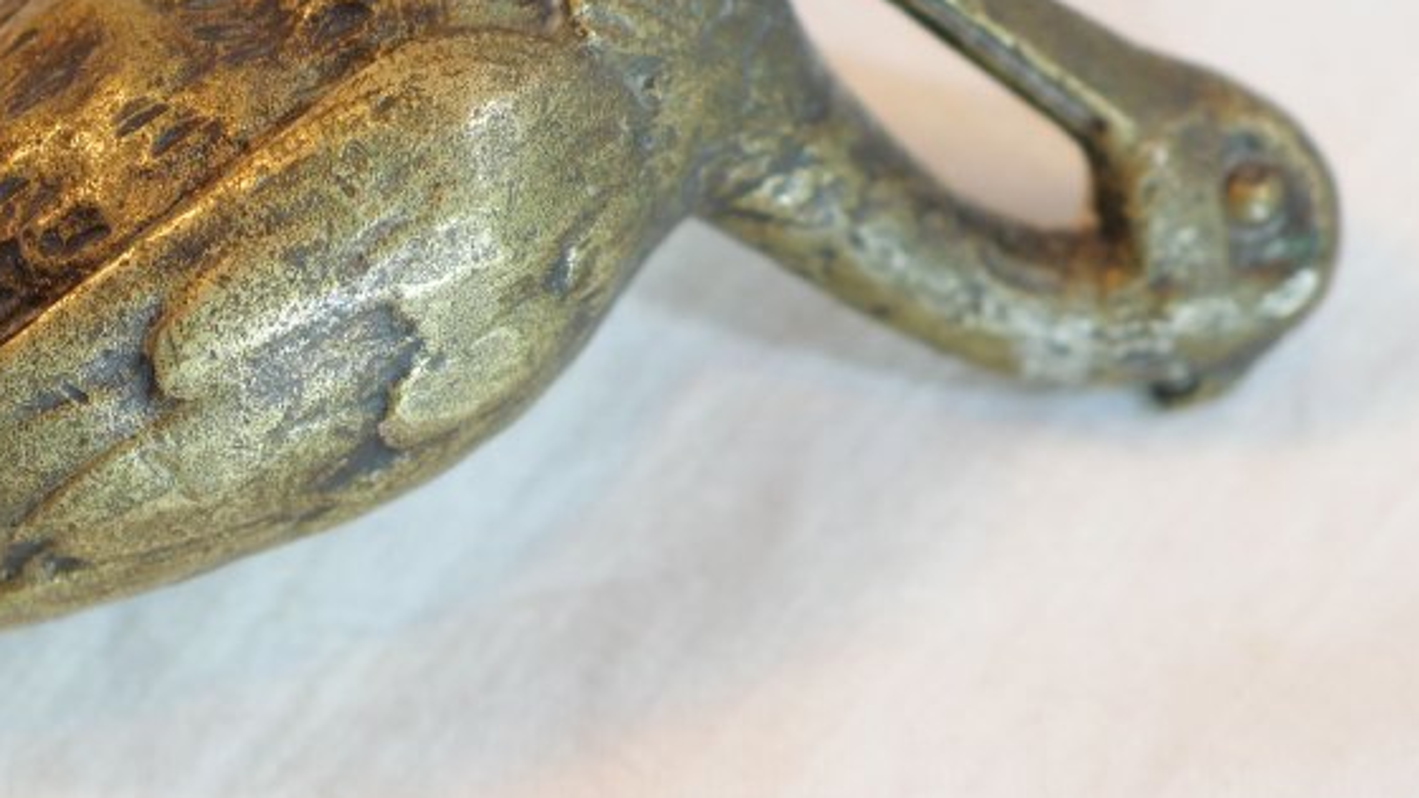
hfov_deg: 15.2
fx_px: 5268
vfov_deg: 8.7
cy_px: 466
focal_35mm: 140
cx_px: 155
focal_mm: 30
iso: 200
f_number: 3.5
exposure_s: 1/80
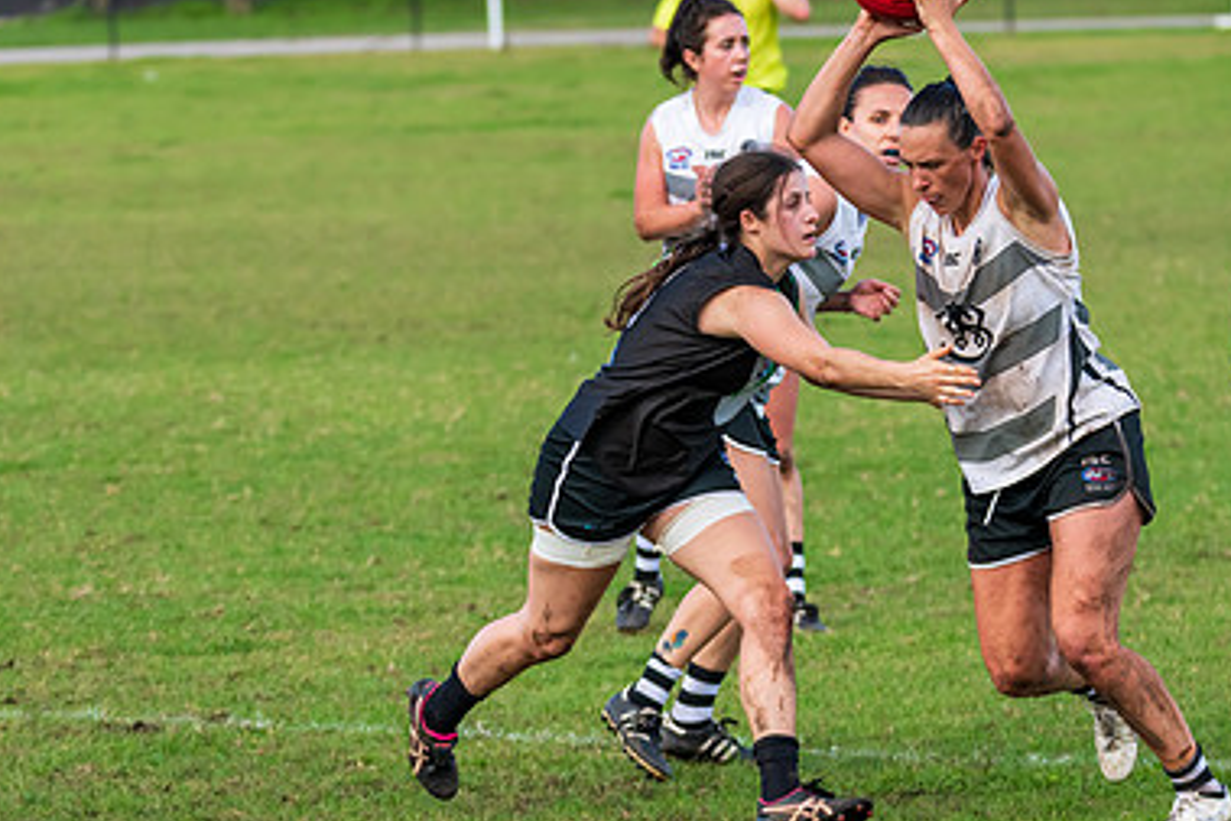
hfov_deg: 6.0
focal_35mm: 346
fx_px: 11835
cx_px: 704
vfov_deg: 4.0
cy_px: 357
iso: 900
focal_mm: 200
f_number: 5.3
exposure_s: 1/1250
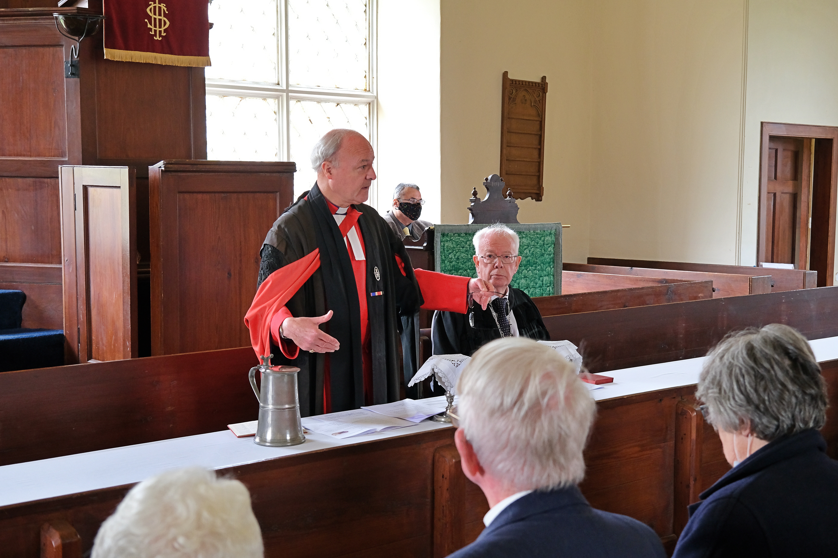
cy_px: 308
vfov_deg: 29.2
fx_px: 1071
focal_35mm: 46
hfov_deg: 42.7
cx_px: 465
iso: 1250
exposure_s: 1/40
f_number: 4.5
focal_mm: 27.5
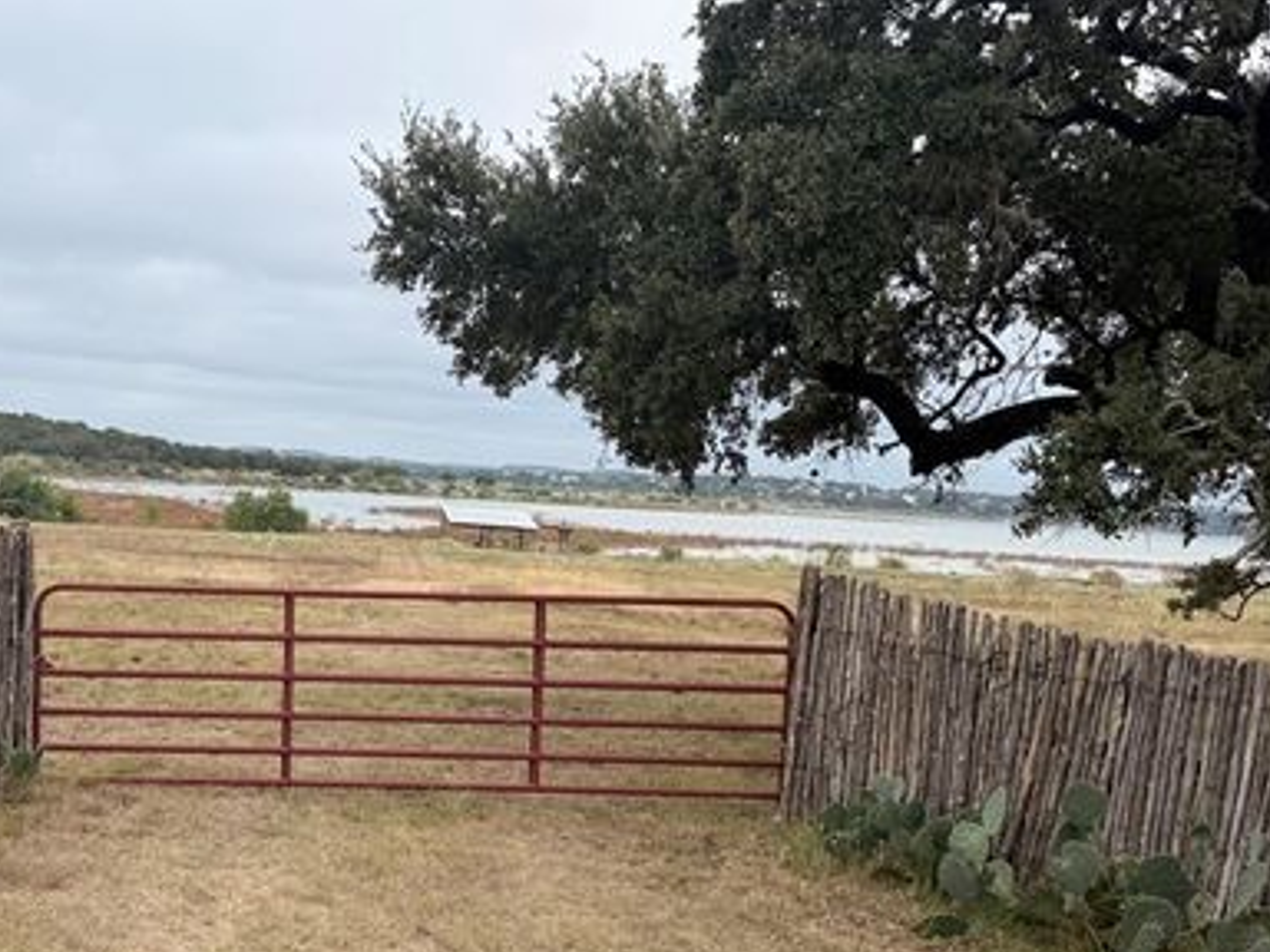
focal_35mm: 40
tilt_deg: -2.1
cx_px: 347
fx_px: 1468
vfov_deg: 35.8
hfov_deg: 45.5
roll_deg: -4.7
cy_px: 575
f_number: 1.78
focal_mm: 6.76
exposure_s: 1/1901
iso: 80
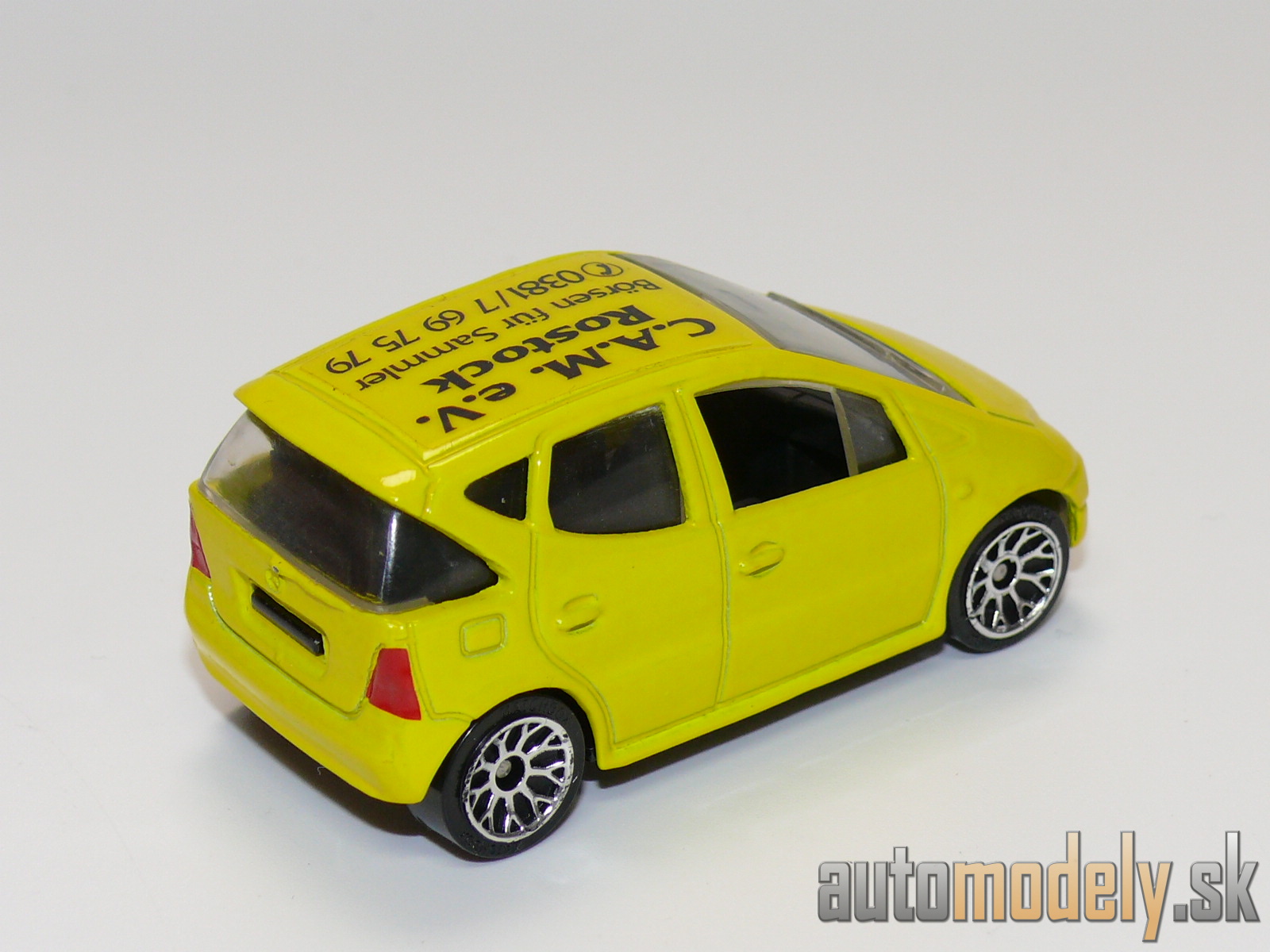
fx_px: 4036
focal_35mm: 110
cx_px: 635
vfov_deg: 13.5
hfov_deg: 17.9
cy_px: 476
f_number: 4
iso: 100
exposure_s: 1/30
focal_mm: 13.9
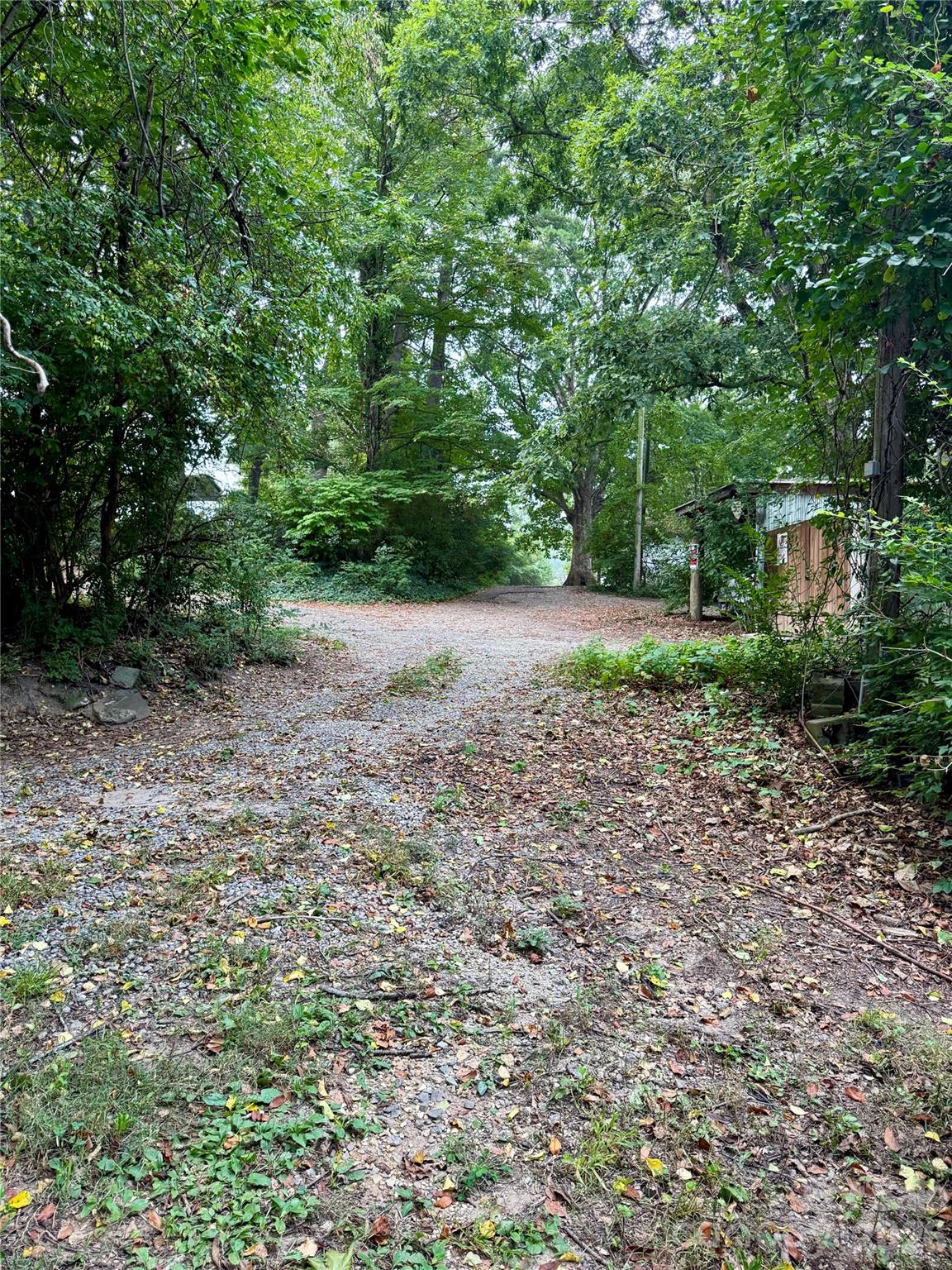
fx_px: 880
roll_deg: +0.5
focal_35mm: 24
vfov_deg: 71.6
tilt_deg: +0.3
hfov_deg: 56.8
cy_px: 635
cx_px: 476
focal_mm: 6.76
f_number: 1.78
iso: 200
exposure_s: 1/74
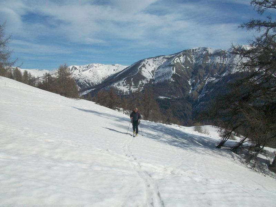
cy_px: 104
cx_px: 138
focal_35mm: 34
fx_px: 271
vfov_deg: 41.8
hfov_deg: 54.0
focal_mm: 5.7
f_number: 5.5
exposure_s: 1/1250
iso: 80
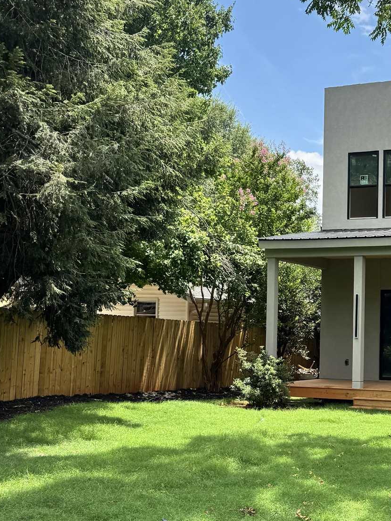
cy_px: 313
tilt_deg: +1.8
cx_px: 389
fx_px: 753
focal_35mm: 50
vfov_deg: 38.0
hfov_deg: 27.5
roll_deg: -1.2
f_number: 1.78
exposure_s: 1/2105
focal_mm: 6.76
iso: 80
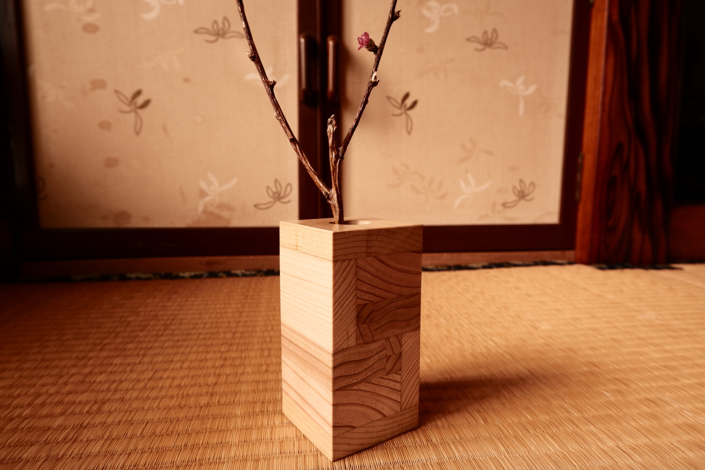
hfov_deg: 76.1
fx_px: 450
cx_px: 352
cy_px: 235
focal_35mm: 23
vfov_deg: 55.1
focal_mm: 15.2
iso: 320
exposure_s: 1/180
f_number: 6.4
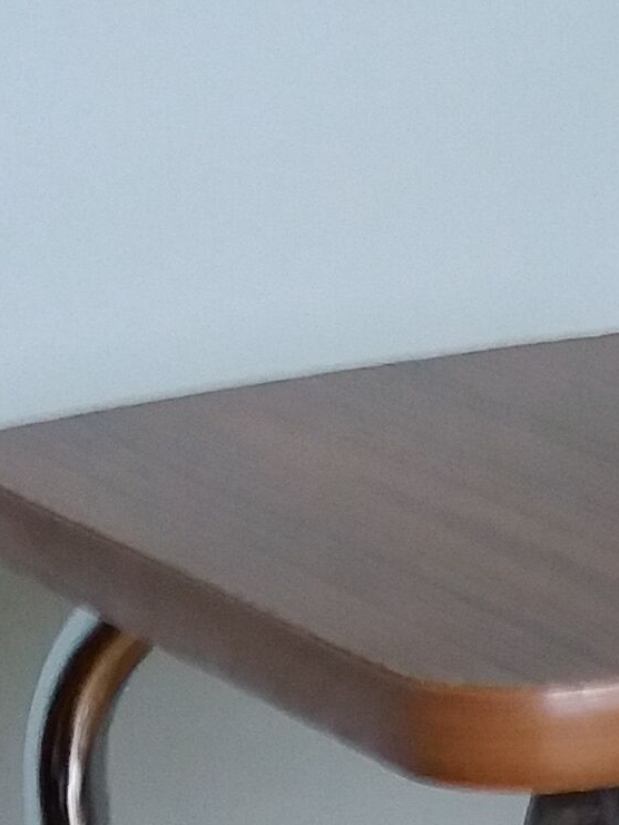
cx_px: 1062
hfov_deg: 9.1
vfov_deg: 11.4
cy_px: 1662
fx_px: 3718
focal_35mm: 156
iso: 160
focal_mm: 3.7
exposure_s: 1/20
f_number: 1.9
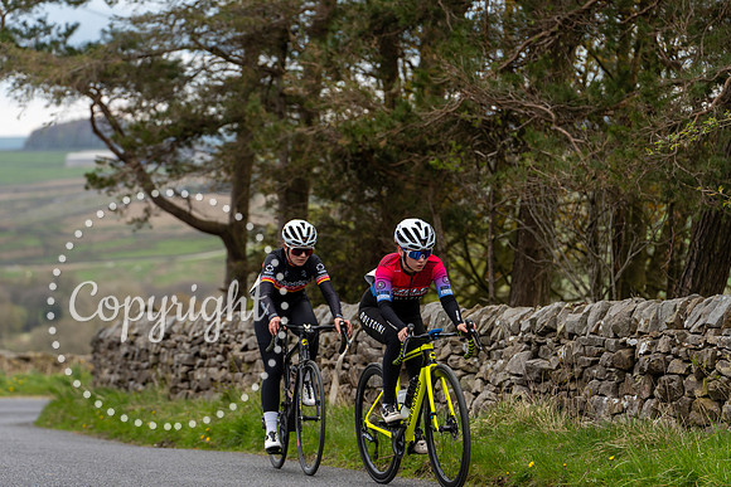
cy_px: 244
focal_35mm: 138
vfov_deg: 9.9
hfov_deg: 14.9
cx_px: 366
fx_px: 2803
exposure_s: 1/640
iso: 200
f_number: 4
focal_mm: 138
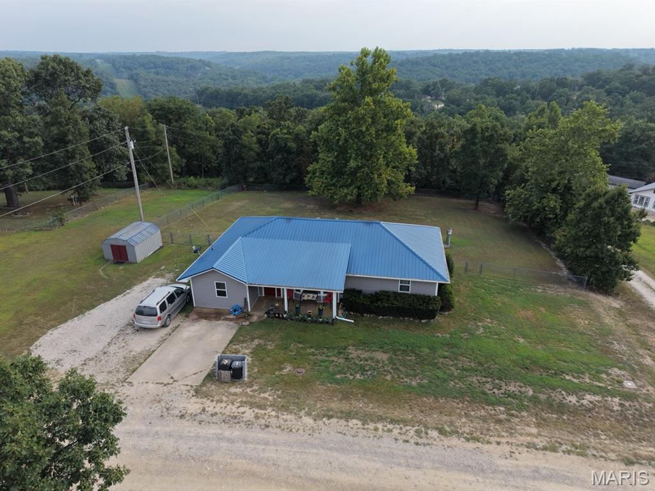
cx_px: 328
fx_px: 454
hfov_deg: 71.6
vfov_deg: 56.8
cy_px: 246
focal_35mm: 24
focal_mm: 8.67
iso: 290
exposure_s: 1/1600
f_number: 1.8
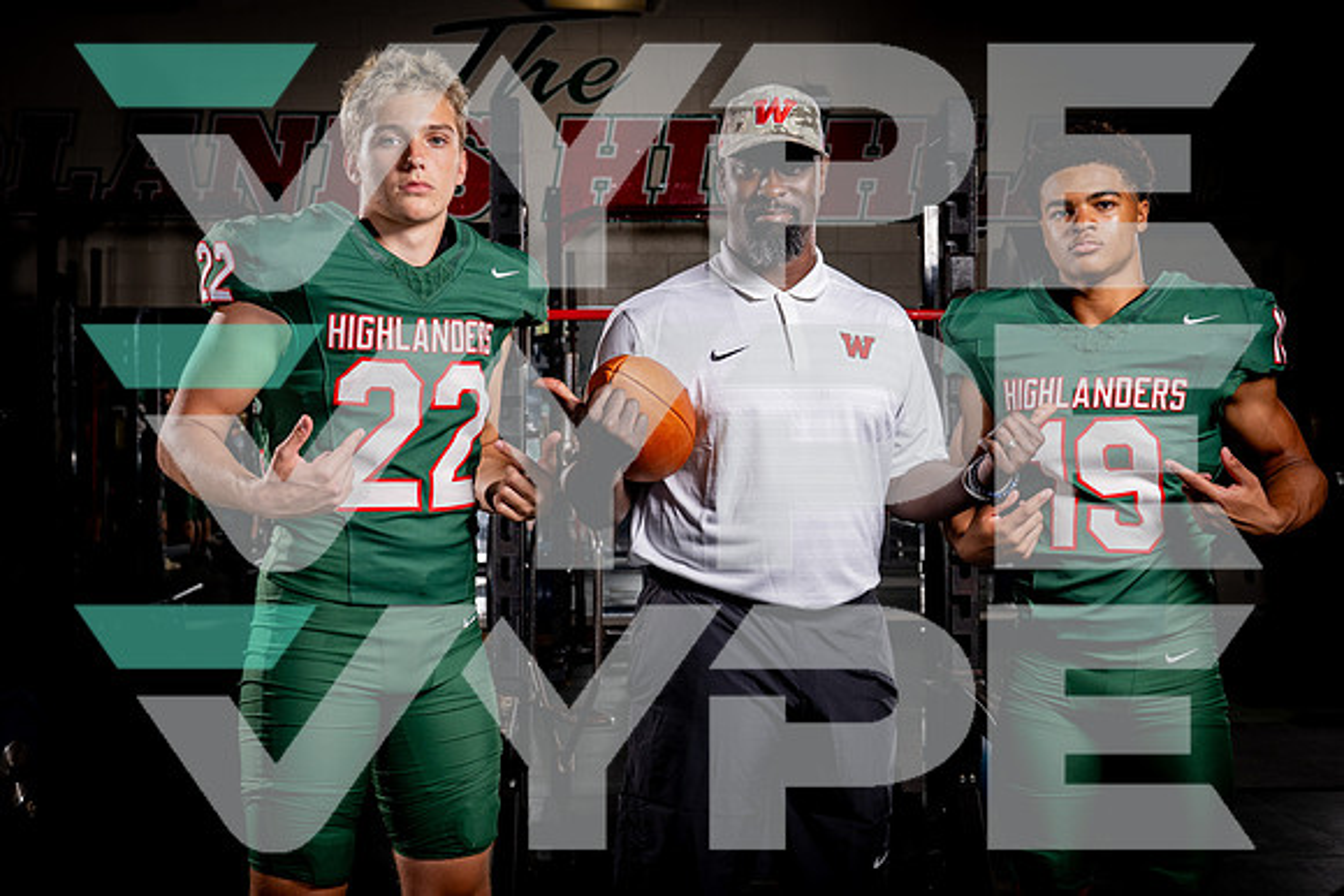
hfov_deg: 40.6
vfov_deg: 27.7
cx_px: 672
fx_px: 1816
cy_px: 448
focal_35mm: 49
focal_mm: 47
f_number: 5.6
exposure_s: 1/250
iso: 200
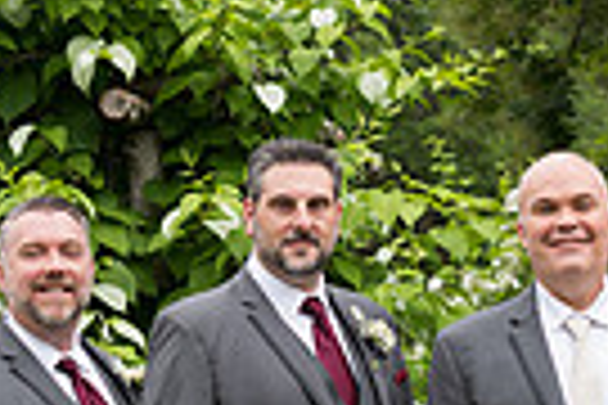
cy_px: 398
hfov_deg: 12.6
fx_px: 2753
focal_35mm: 163
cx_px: 450
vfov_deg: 8.4
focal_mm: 38
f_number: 2.8
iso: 64
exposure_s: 1/200
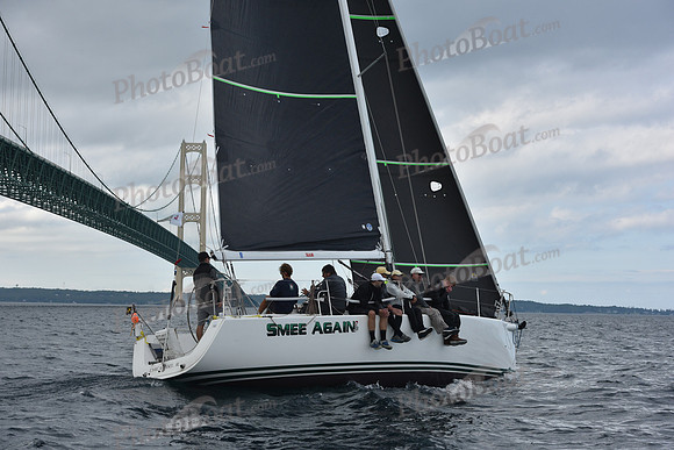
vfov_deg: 19.5
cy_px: 225
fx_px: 1311
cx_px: 337
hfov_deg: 28.8
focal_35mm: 70
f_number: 9
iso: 400
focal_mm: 70
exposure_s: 1/800
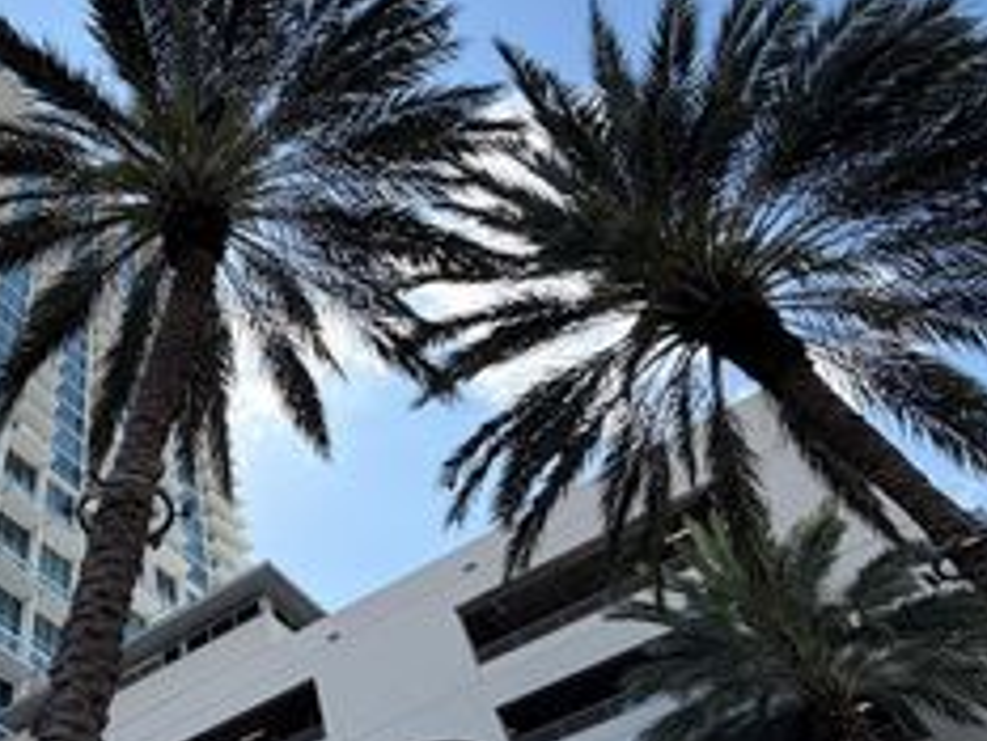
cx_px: 161
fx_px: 856
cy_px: 337
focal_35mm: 30
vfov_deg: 46.8
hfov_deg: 54.6
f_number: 2.2
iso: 32
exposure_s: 1/770
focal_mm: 2.22
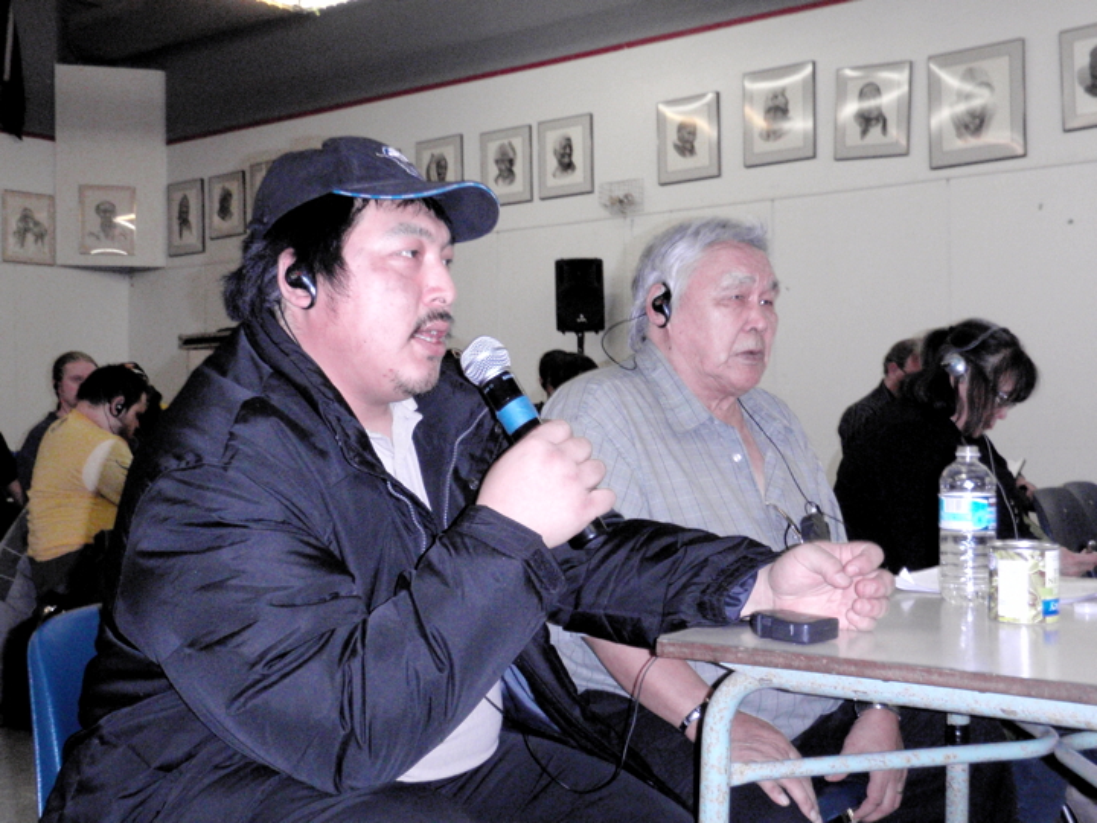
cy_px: 412
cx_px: 548
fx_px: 1331
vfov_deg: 34.3
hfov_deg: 44.8
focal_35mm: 42
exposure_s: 1/40
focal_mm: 7.57
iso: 500
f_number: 4.3
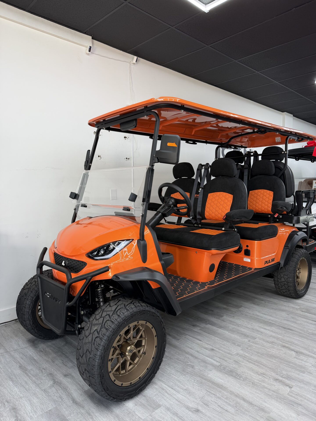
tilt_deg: -4.7
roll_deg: +0.5
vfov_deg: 71.6
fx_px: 292
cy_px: 210
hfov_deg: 56.8
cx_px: 158
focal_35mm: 24
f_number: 1.78
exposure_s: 1/121
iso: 125
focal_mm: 6.76
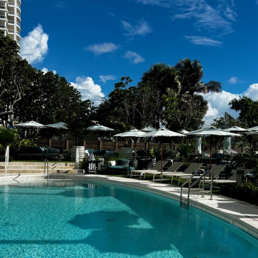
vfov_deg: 39.9
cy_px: 151
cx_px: 151
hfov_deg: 39.9
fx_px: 354
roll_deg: -3.7
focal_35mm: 42
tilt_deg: -1.7
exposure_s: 1/5076
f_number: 1.6
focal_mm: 5.96
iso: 50
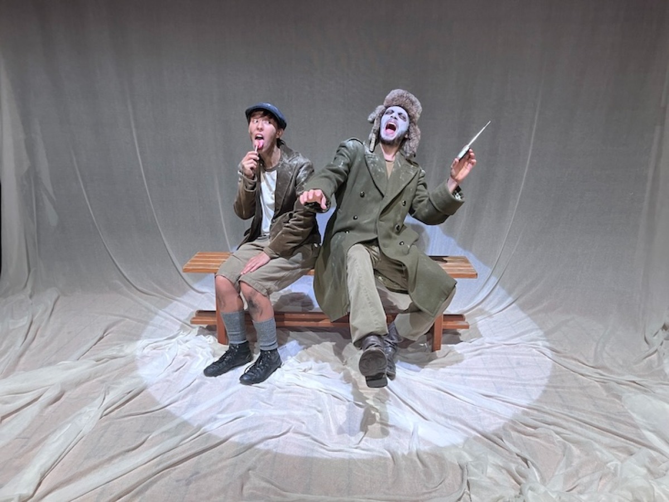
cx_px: 334
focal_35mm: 28
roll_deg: +0.6
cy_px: 251
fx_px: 541
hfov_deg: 63.4
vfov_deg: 49.7
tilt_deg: -16.5
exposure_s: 1/63
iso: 80
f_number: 1.8
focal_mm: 3.99
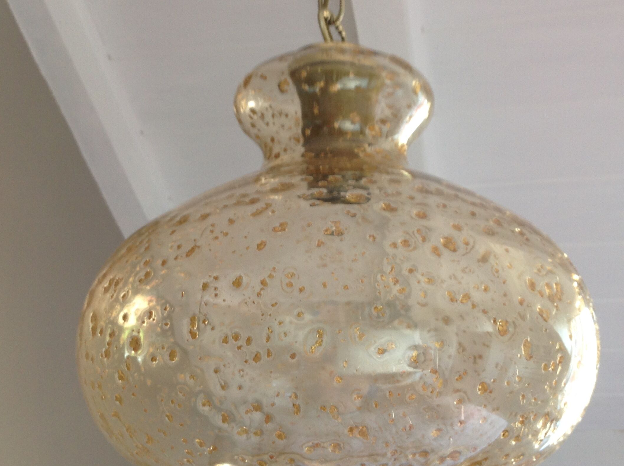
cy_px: 192
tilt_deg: +13.9
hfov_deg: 43.9
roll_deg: +1.0
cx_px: 331
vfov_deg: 33.4
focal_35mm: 43
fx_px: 774
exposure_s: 1/15
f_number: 2.4
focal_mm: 4.28
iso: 64
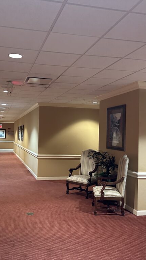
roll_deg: -1.4
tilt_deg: +2.0
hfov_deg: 33.3
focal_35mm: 35
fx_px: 241
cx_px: 46
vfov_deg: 56.6
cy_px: 130
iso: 500
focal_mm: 6.86
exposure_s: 1/60
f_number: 1.78
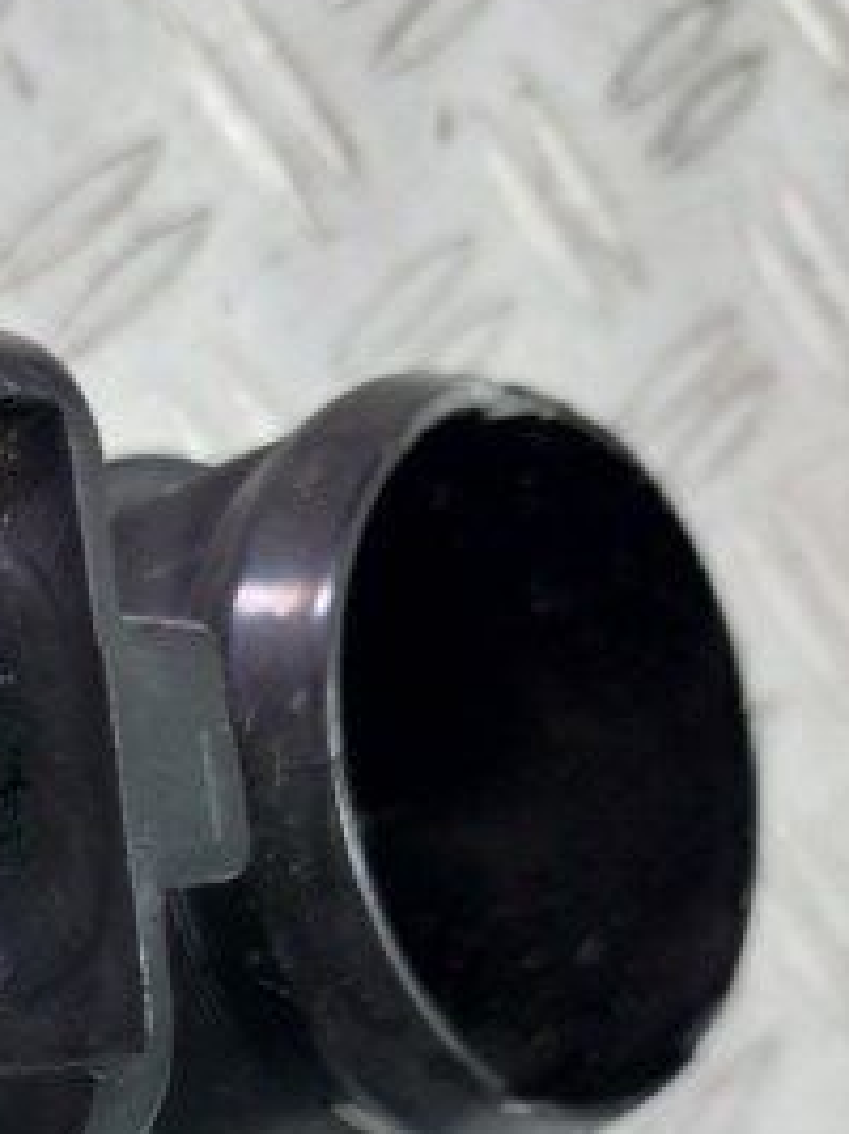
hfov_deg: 22.6
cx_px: -149
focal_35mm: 60
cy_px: 1227
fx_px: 1964
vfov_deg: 29.3
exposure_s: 1/50
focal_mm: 5.23
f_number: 1.8
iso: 64
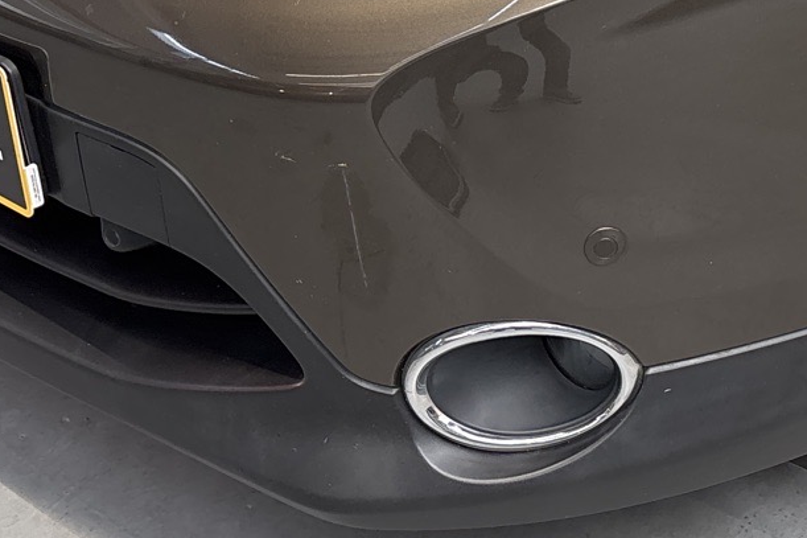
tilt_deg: -18.6
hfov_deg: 23.2
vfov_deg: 15.0
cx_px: 745
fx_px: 1905
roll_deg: -1.4
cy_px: -255
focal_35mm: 85
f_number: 1.6
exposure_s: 1/102
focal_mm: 5.96
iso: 100
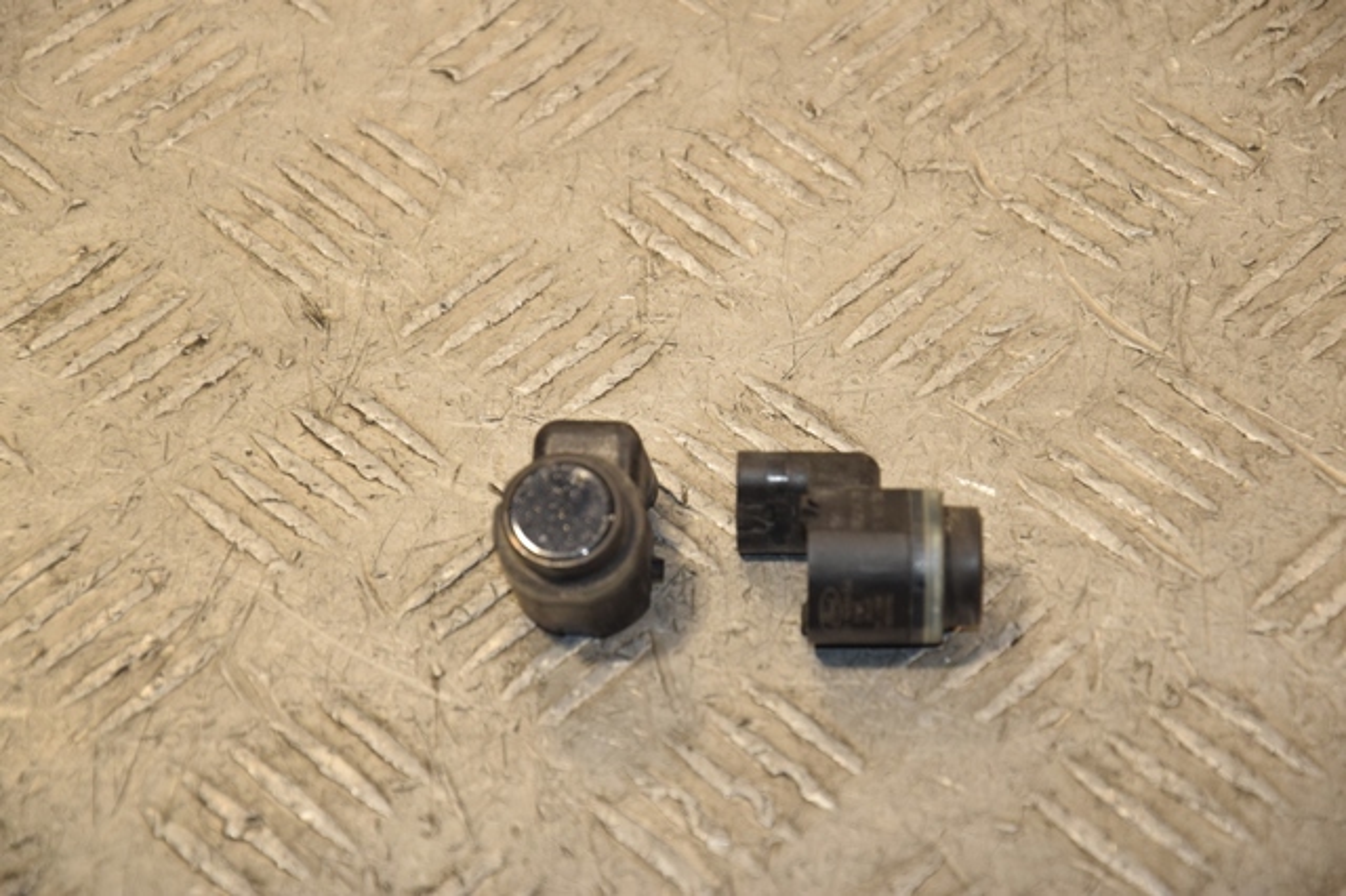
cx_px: 673
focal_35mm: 158
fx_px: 5885
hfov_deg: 13.0
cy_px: 448
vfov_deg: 8.7
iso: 800
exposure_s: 1/200
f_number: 6.3
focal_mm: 105
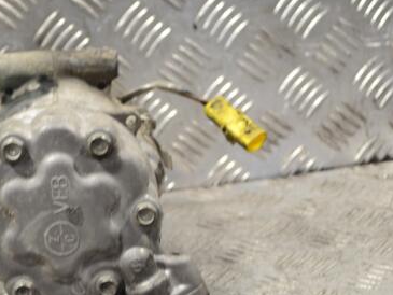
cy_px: 205
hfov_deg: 21.5
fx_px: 1022
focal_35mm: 90
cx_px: 82
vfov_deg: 16.4
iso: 250
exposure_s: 1/30
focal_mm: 38
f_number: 5
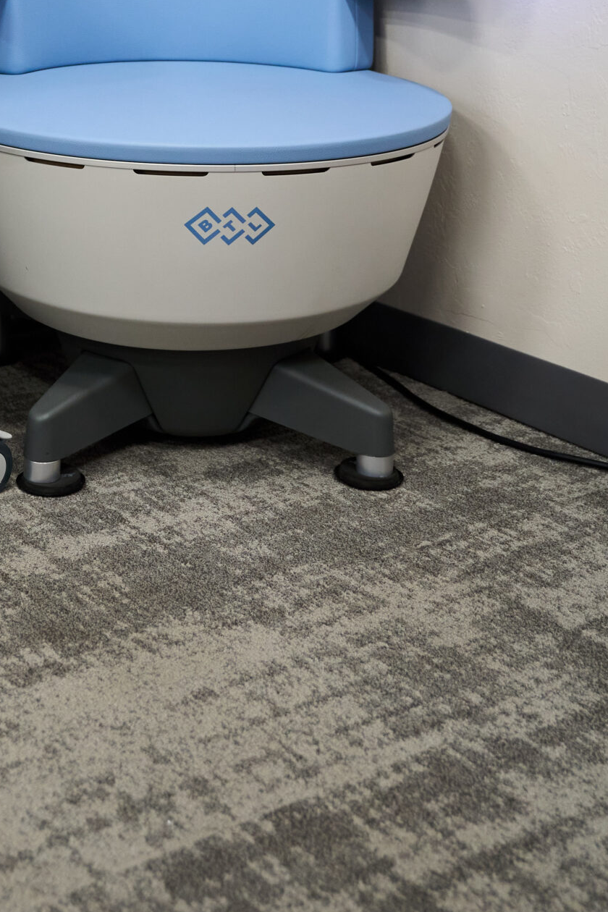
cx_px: -1
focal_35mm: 64
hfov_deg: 20.4
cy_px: 48
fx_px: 1632
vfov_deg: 29.6
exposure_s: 1/200
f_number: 2.8
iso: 1600
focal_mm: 31.7
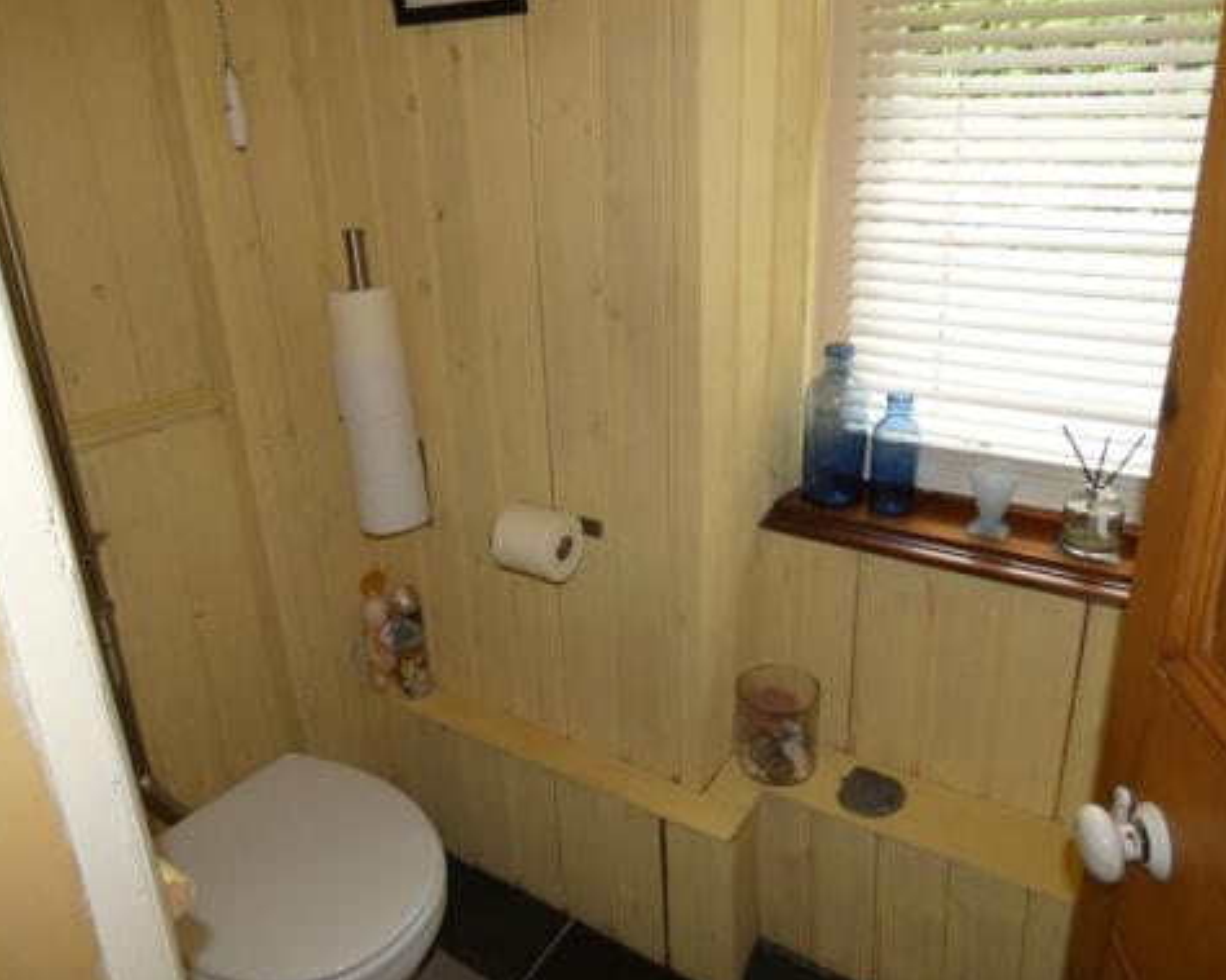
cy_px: 456
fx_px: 871
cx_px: 617
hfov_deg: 70.3
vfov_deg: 58.7
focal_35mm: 24
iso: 160
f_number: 2.8
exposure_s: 1/60
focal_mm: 3.6
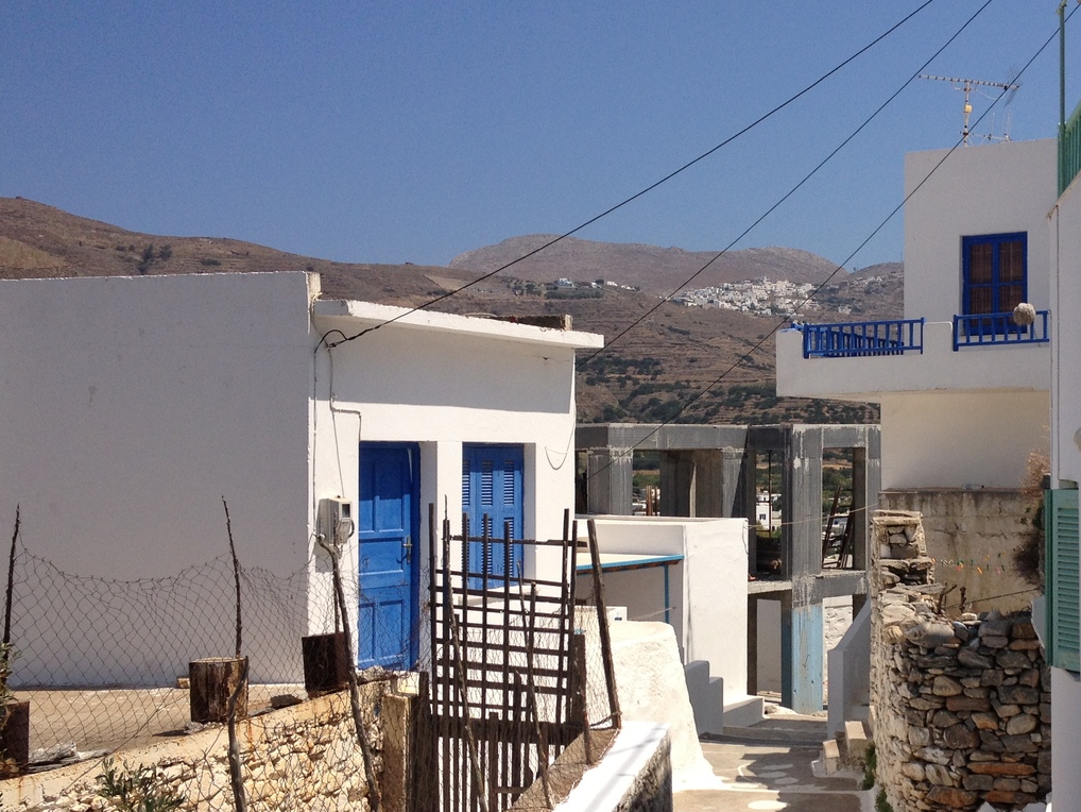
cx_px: 808
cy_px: 475
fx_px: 1718
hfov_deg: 34.2
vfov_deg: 26.5
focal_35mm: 55
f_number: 2.4
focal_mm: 4.28
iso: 50
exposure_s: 1/3067
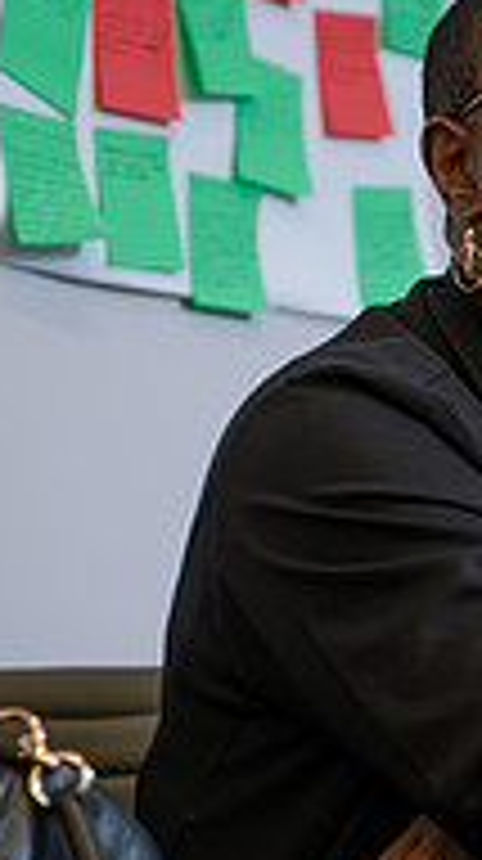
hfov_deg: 6.9
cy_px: 639
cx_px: 581
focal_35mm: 173
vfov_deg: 12.4
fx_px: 3943
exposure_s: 1/200
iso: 800
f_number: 2.8
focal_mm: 70
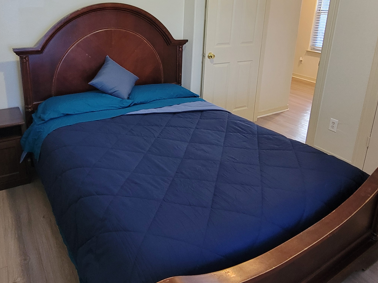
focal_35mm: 26
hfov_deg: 67.2
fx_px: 284
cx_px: 171
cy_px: 83
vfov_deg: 51.5
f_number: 2.2
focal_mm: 2.2
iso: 320
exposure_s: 1/30
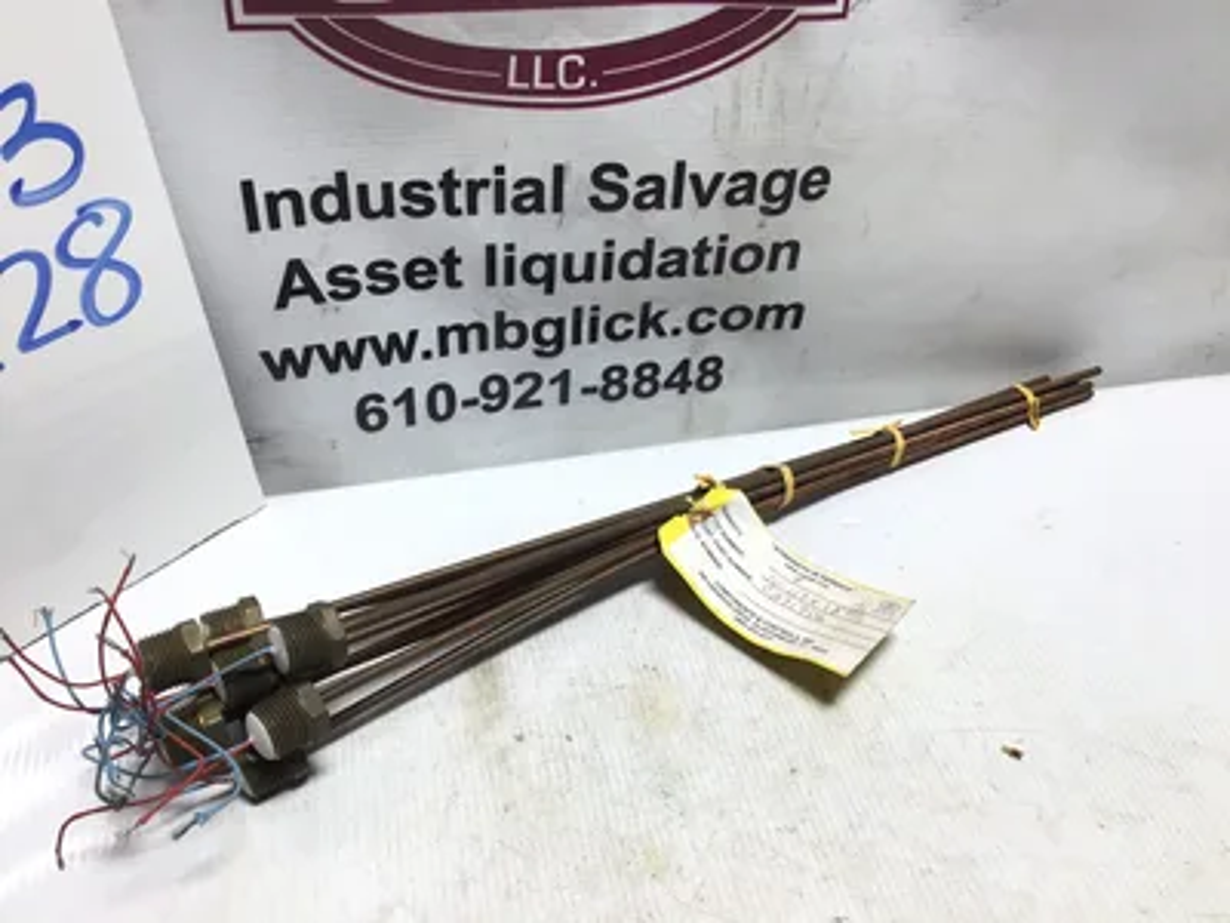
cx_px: 615
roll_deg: -5.2
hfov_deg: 58.4
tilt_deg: -40.5
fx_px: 1102
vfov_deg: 45.4
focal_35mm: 31
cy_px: 462
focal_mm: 3.3
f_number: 2.4
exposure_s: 1/120
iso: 25
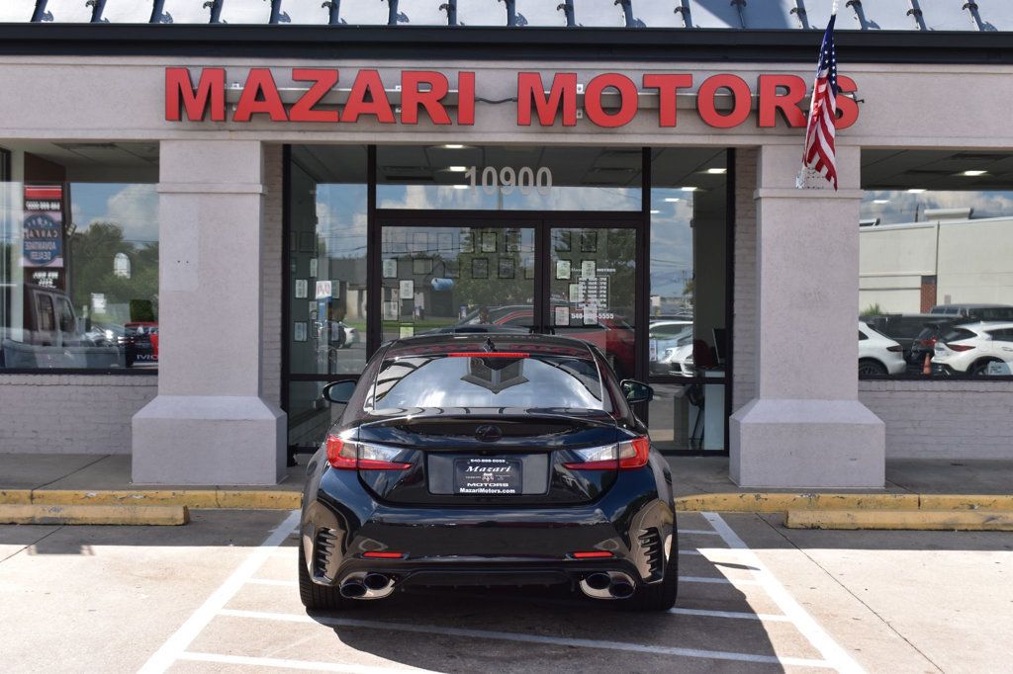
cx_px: 506
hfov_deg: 36.9
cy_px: 337
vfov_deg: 25.0
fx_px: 1519
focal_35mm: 54
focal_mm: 36
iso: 400
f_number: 10
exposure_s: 1/320
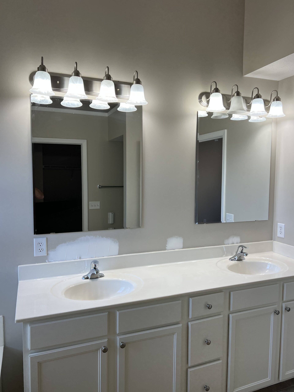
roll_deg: -0.2
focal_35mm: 26
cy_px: 196
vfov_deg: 67.3
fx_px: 294
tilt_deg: -4.3
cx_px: 147
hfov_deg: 53.1
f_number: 1.5
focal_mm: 5.7
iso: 40
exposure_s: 1/120
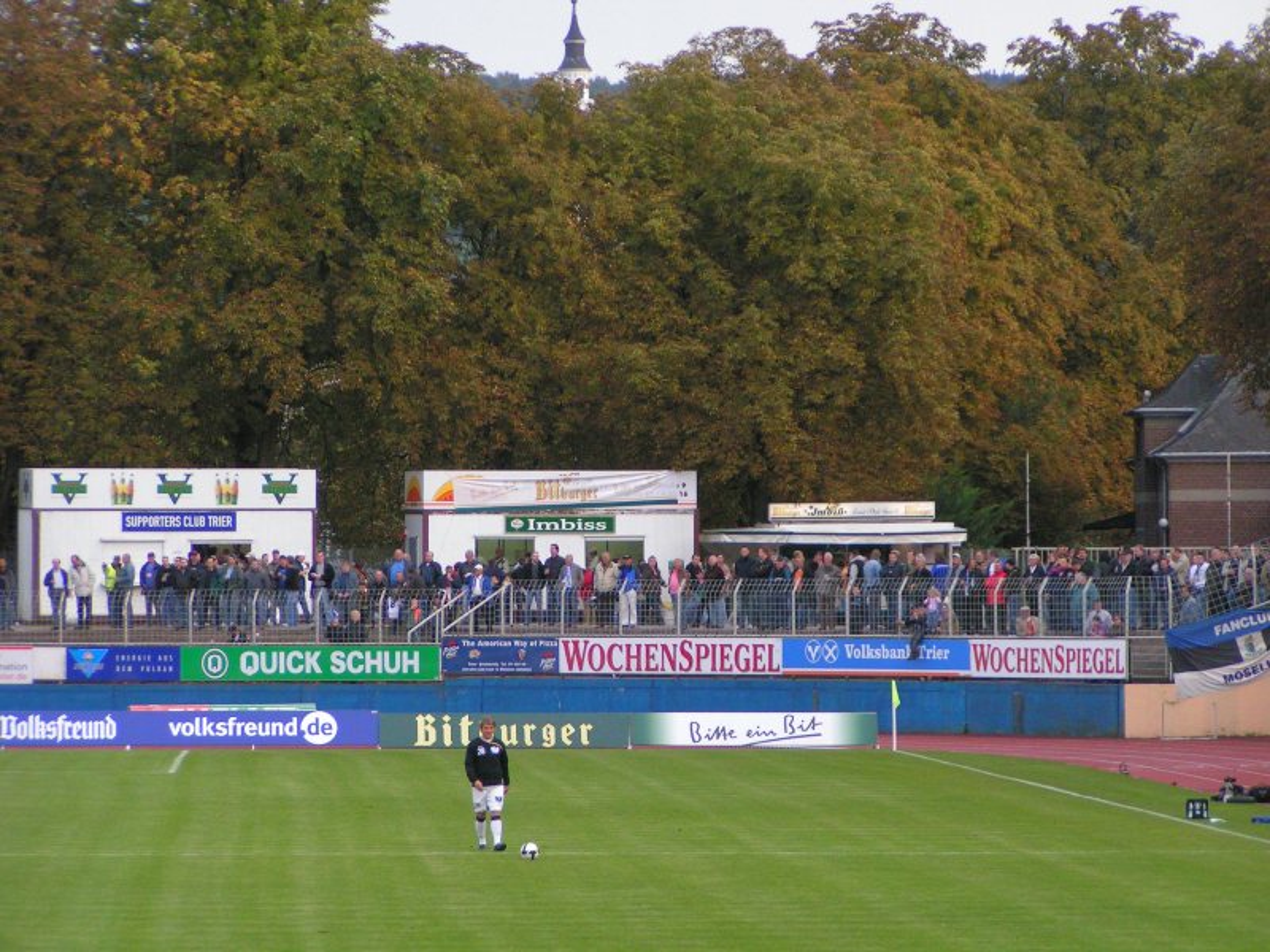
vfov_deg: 7.9
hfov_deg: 10.5
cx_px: 635
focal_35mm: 188
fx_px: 6897
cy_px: 476
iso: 200
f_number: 3.5
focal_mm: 28.8
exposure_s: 1/200
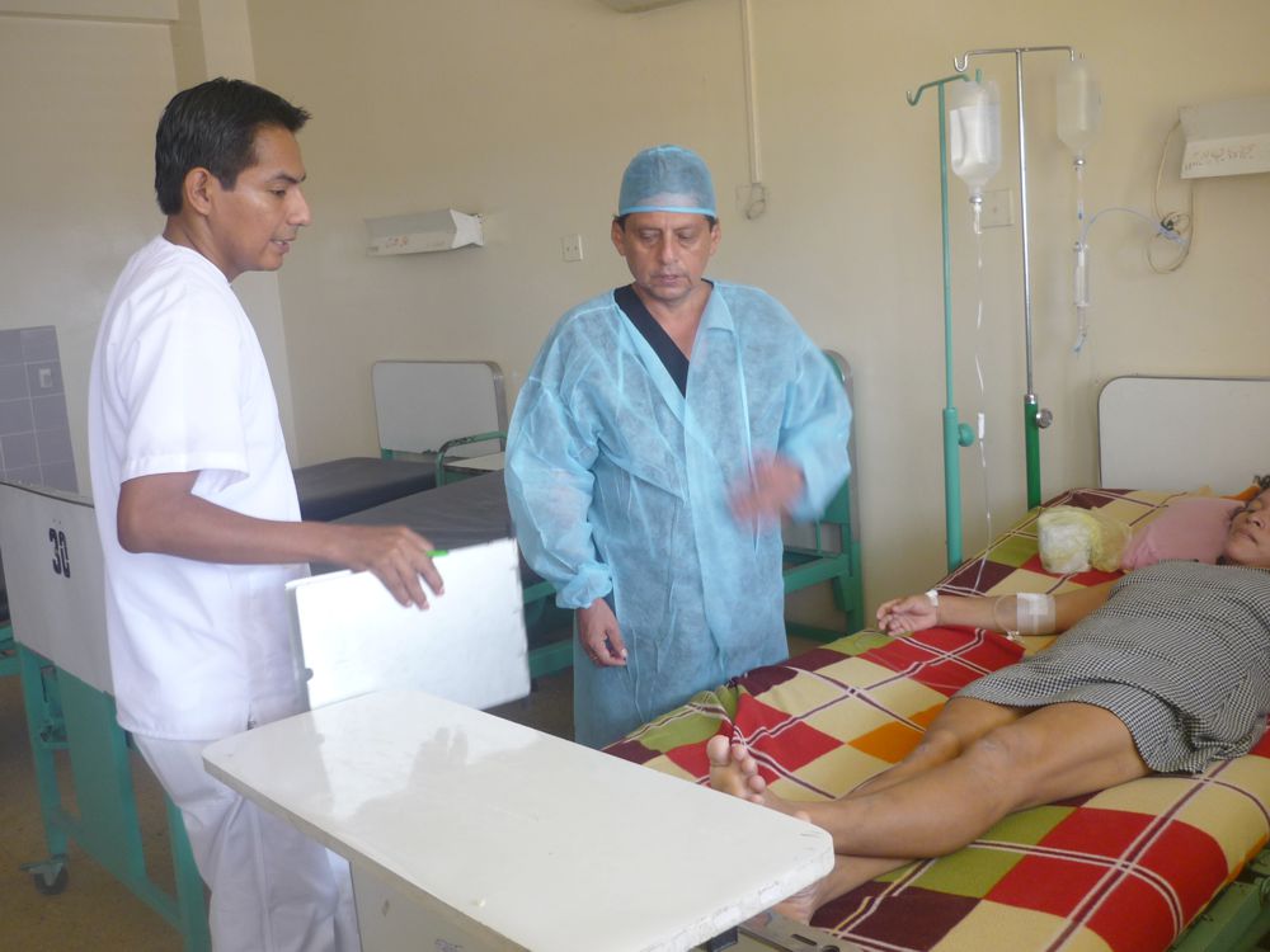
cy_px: 476
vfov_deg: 42.9
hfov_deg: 55.4
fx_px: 1211
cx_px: 635
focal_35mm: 33
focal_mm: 5.5
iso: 100
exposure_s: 1/30
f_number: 2.8
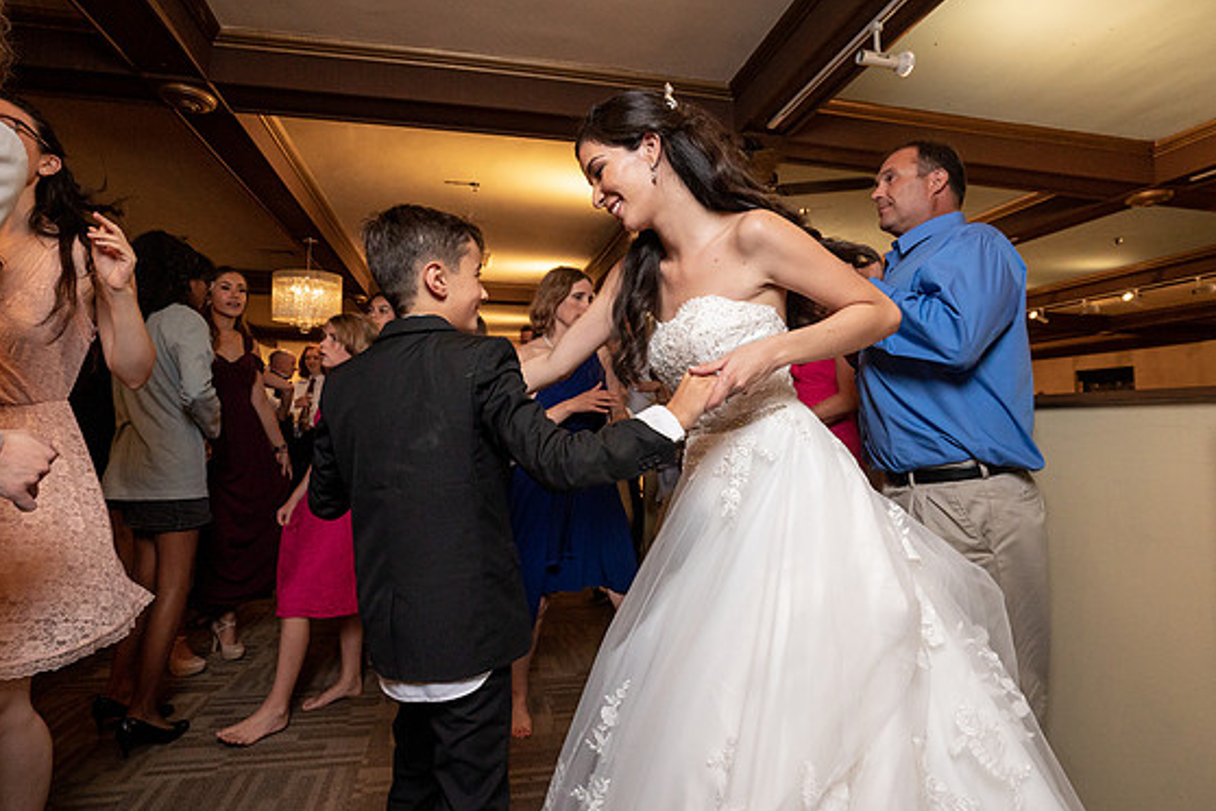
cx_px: 588
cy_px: 373
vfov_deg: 67.3
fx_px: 608
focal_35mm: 18
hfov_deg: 90.0
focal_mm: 16
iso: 2000
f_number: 5.6
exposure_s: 1/200
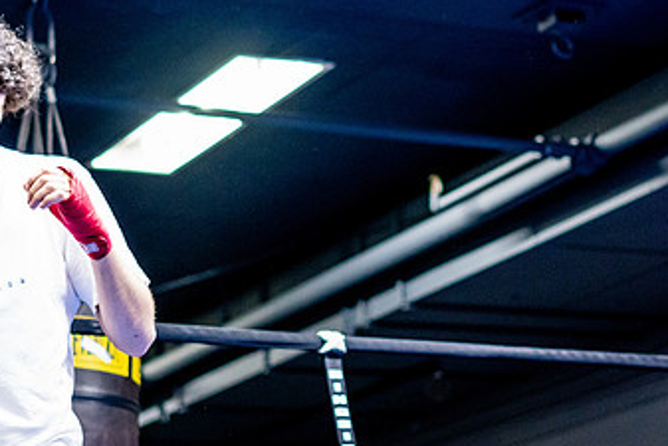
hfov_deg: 15.9
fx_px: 2395
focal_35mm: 129
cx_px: 341
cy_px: 169
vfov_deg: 10.6
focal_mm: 50
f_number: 1.8
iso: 4000
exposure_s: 1/500
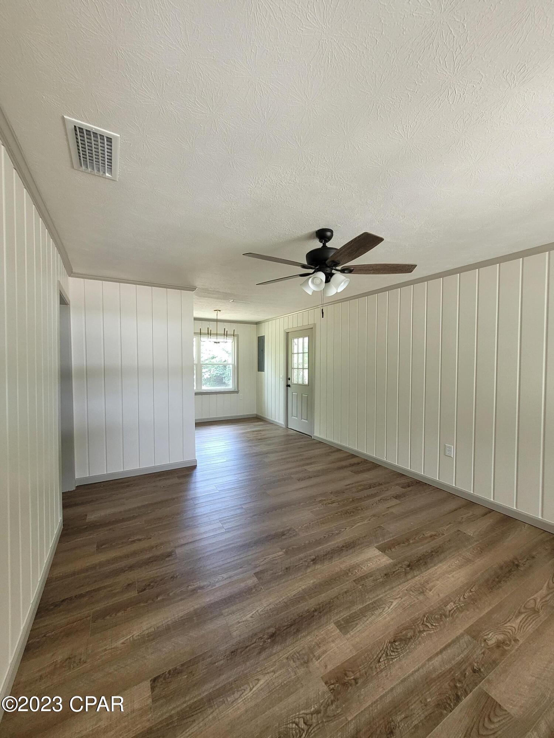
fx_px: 277
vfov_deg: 106.2
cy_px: 369
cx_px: 277
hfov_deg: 89.9
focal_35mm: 13
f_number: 2.2
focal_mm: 1.74
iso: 160
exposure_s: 1/60
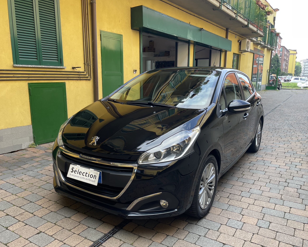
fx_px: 255
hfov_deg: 62.2
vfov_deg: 51.5
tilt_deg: -12.2
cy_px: 127
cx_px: 151
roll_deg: -0.9
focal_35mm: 28
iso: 40
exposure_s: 1/121
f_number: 1.6
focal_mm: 4.2
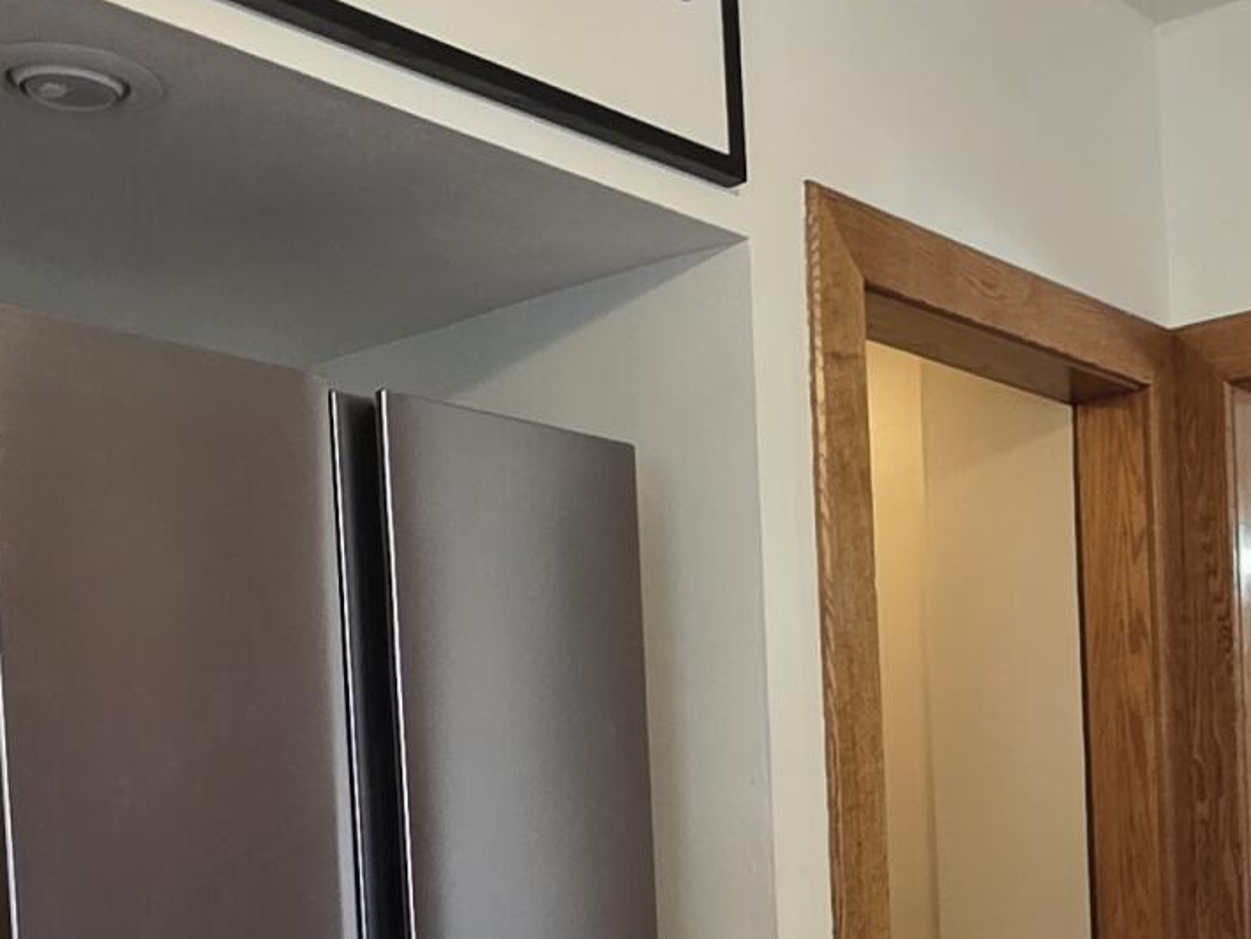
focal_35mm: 55
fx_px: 1988
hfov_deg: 33.9
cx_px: 1000
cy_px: 1040
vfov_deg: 24.7
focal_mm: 2.2
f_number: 1.9
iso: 160
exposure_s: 1/60
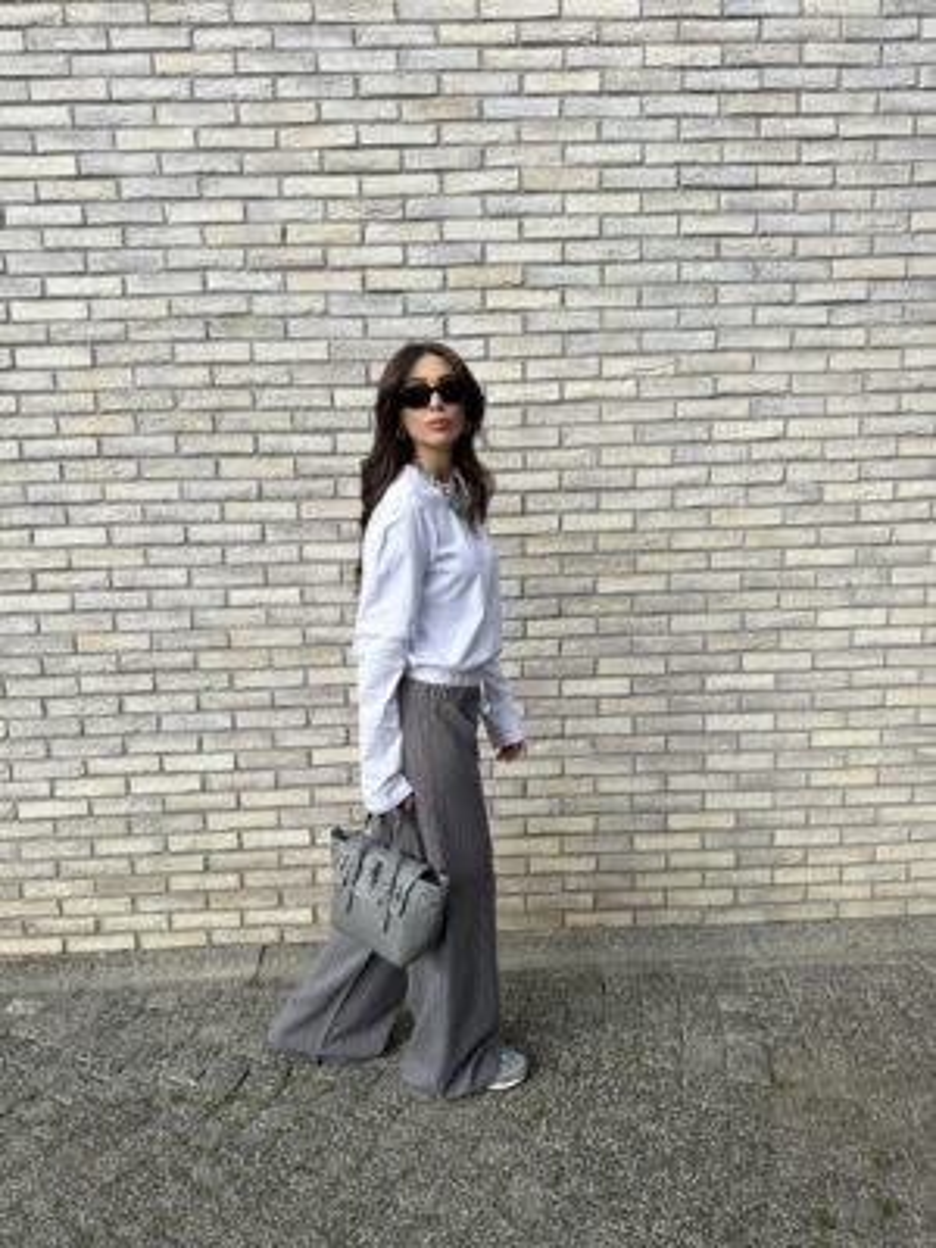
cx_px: 468
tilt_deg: -9.3
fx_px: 865
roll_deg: +1.8
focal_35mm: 24
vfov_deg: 71.6
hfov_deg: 56.8
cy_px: 624
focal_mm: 6.76
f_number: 1.78
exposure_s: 1/1292
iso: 80
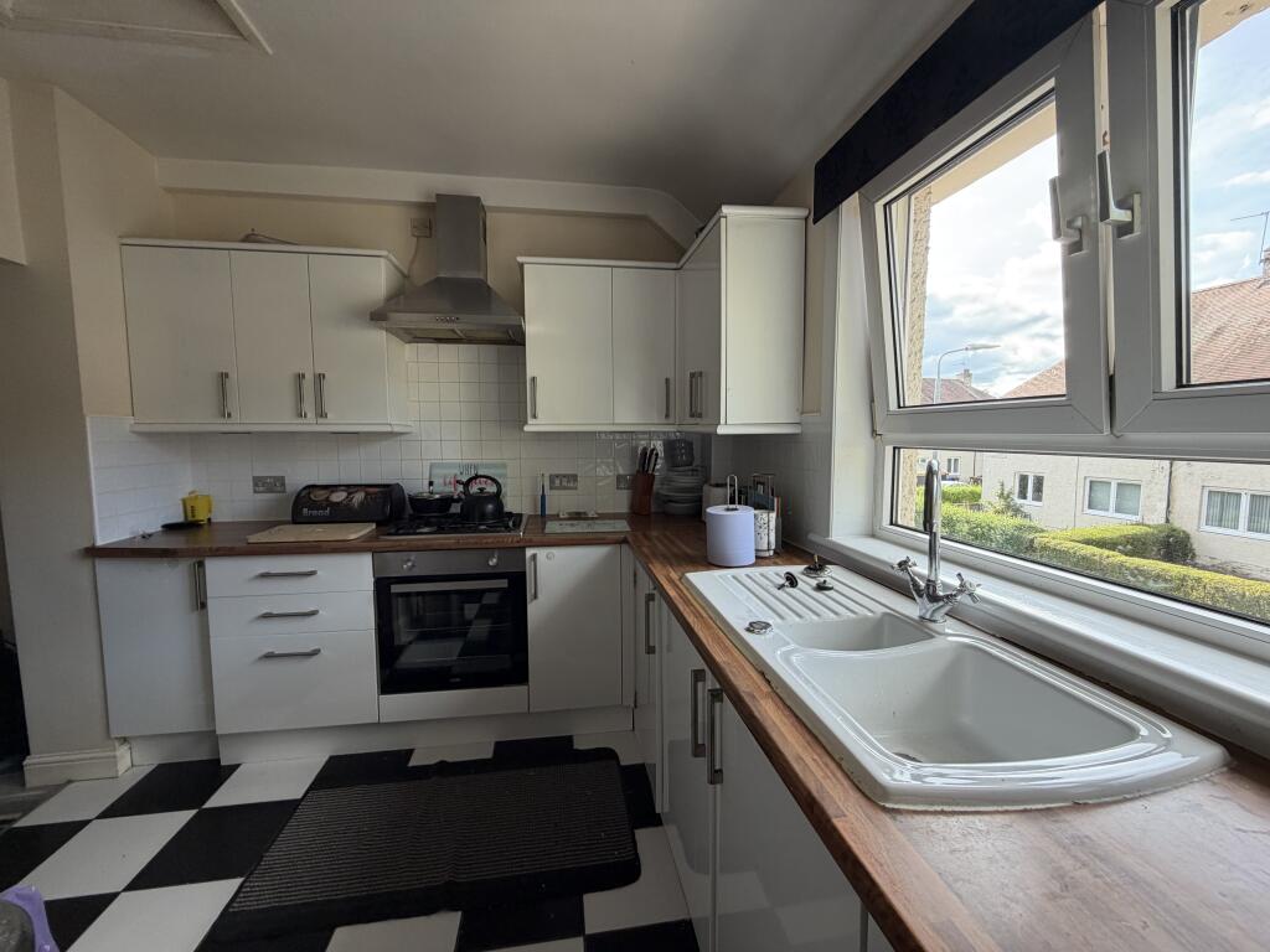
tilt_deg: -1.9
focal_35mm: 14
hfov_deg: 102.1
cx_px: 635
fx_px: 514
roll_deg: +0.7
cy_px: 476
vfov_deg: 85.7
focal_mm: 2.22
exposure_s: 1/121
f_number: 2.2
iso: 80
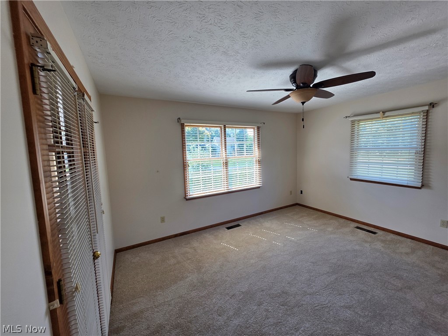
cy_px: 168
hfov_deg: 106.2
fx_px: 168
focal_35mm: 13
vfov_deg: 89.9
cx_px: 224
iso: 64
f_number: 1.9
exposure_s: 1/120
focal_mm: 2.2
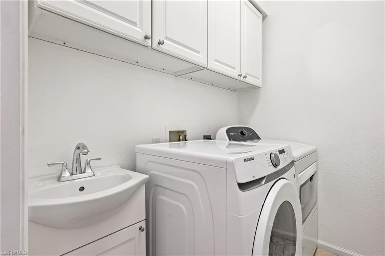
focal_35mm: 17
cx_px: 192
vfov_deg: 70.3
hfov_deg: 93.3
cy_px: 128
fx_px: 182
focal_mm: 17
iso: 100
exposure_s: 1/1.67
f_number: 8
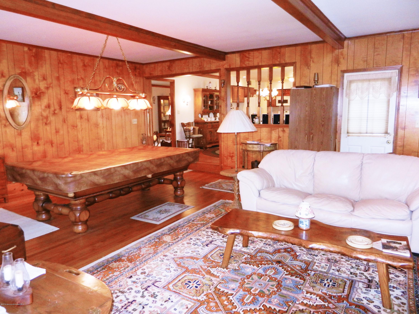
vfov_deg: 54.9
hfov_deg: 69.4
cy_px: 157
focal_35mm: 25
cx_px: 210
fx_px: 303
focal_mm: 4.5
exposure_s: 1/30
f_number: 3.5
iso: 500
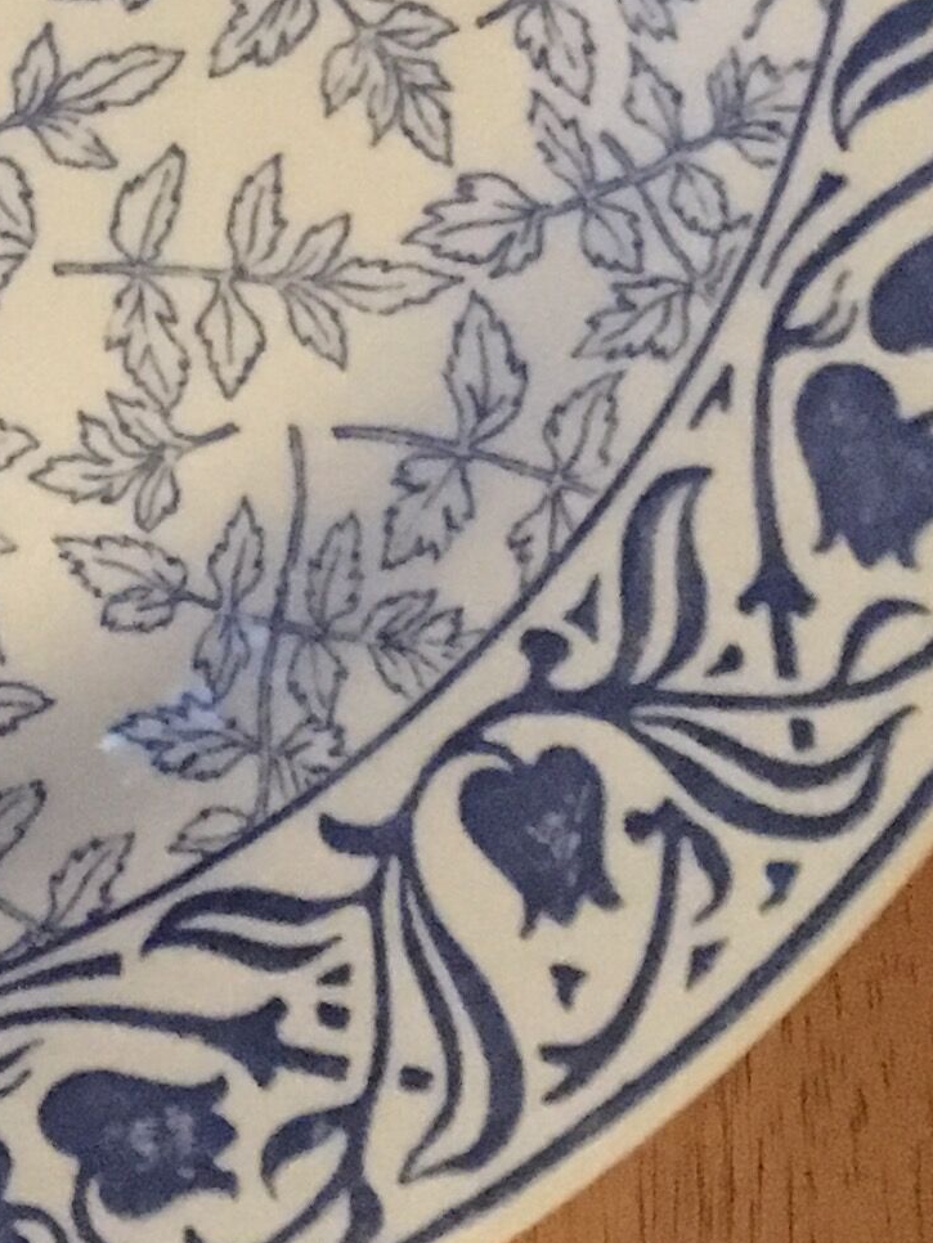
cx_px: -498
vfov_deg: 15.5
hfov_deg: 11.7
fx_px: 4346
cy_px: -336
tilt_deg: -87.9
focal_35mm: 121
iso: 320
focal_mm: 4.15
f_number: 2.2
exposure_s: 1/17
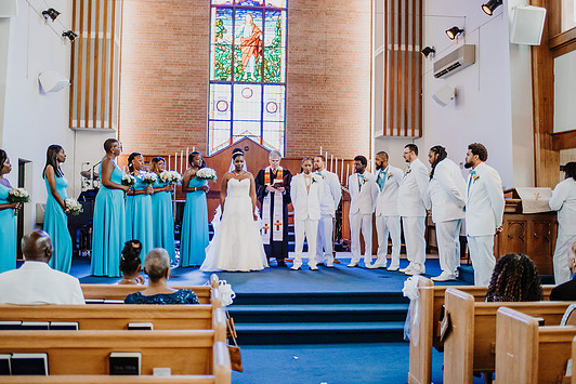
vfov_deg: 31.9
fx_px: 672
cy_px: 190
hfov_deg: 46.4
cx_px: 290
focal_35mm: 42
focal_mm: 35
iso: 2200
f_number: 1.8
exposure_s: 1/1250
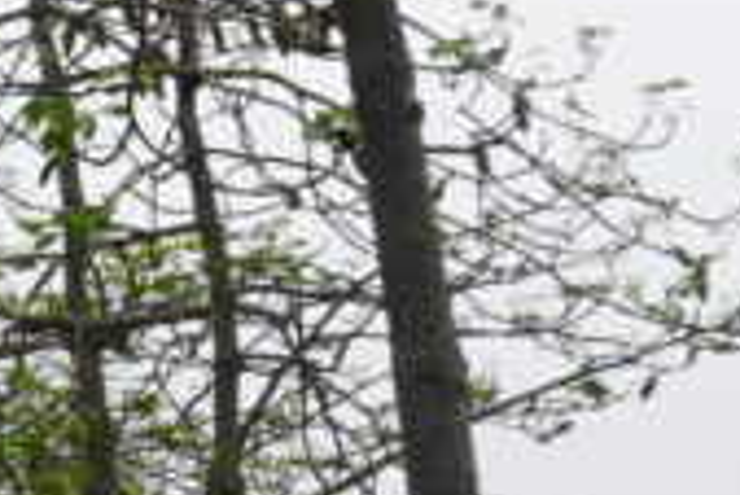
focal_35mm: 145
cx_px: -1051
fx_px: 2983
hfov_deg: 11.6
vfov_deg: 9.5
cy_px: 414
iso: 100
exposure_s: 1/160
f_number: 10
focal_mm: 16
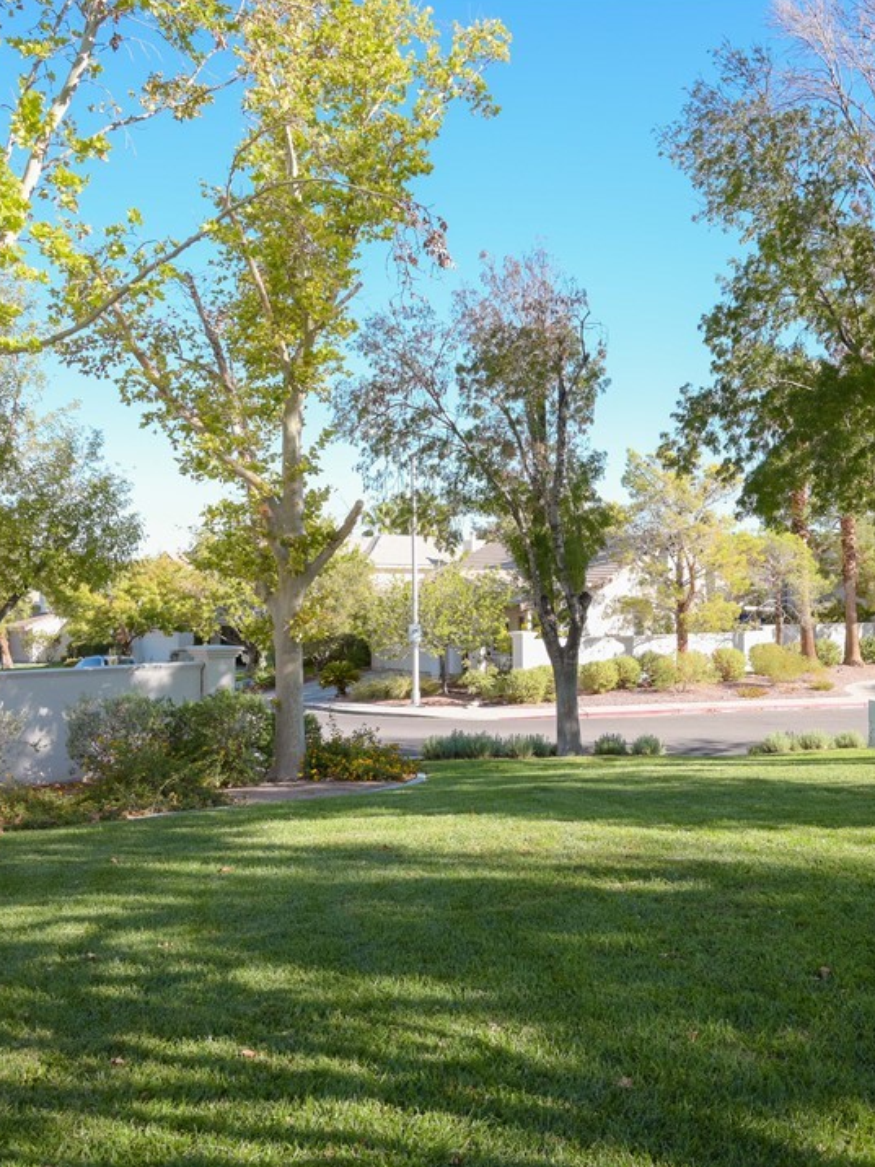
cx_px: 552
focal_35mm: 35
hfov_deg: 40.4
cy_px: 580
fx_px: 1180
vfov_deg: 52.6
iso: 250
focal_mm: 24
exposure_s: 1/100
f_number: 11
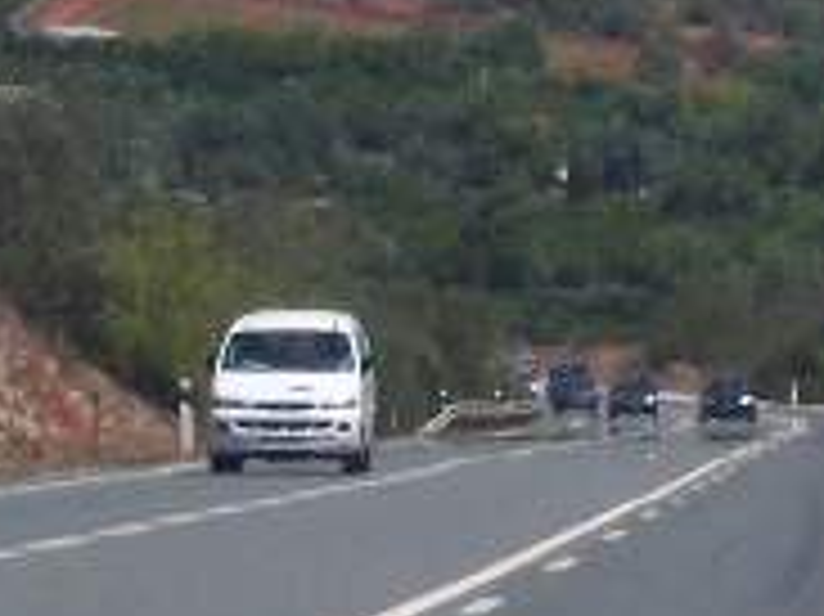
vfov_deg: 3.0
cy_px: -130
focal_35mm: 498
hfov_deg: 4.0
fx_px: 11847
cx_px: 892
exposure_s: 1/350
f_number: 8
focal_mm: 24
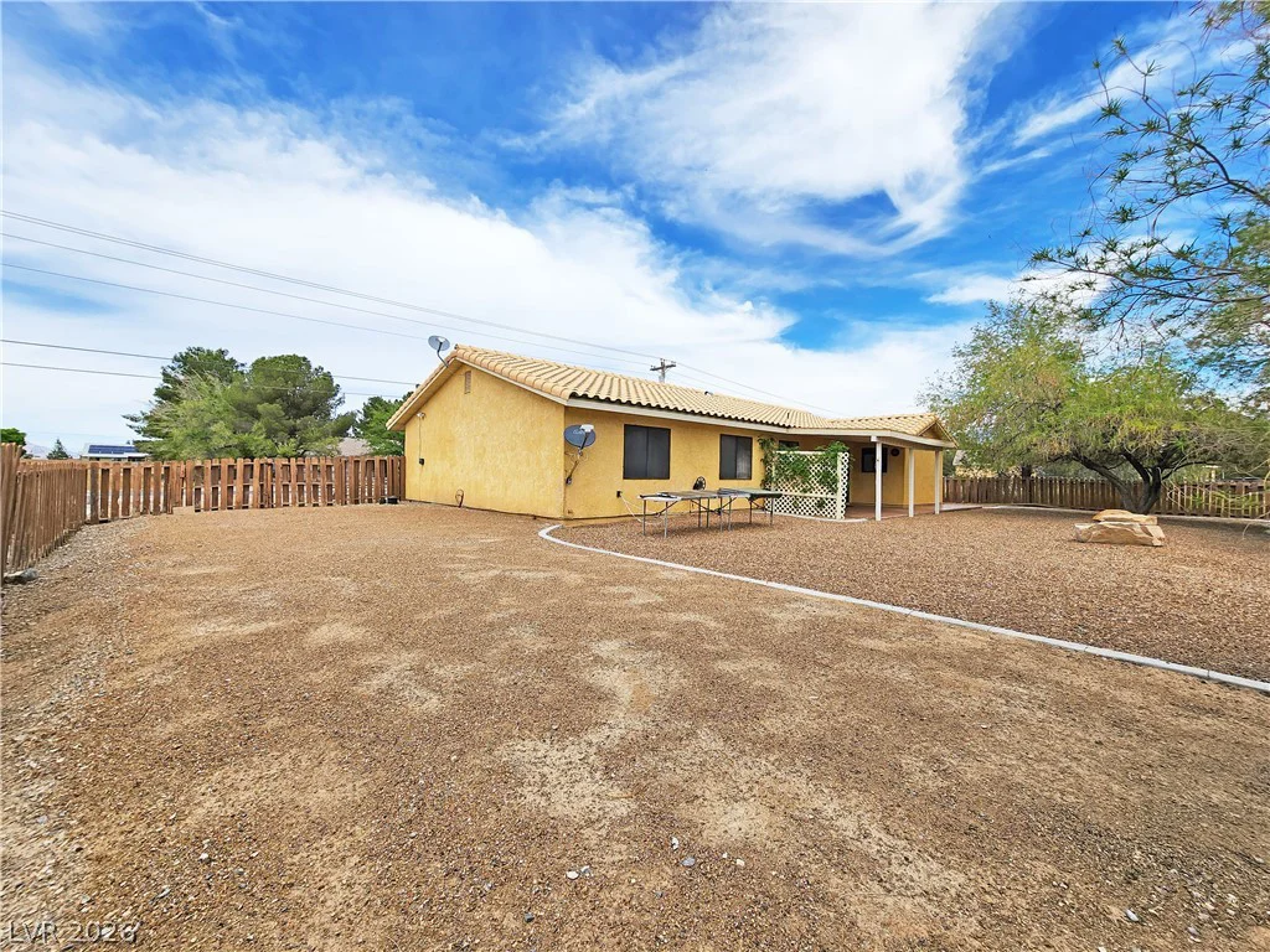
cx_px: 635
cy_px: 476
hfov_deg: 106.2
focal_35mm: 13
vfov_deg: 89.9
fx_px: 477
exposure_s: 1/2175
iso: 50
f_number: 2.2
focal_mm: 2.2
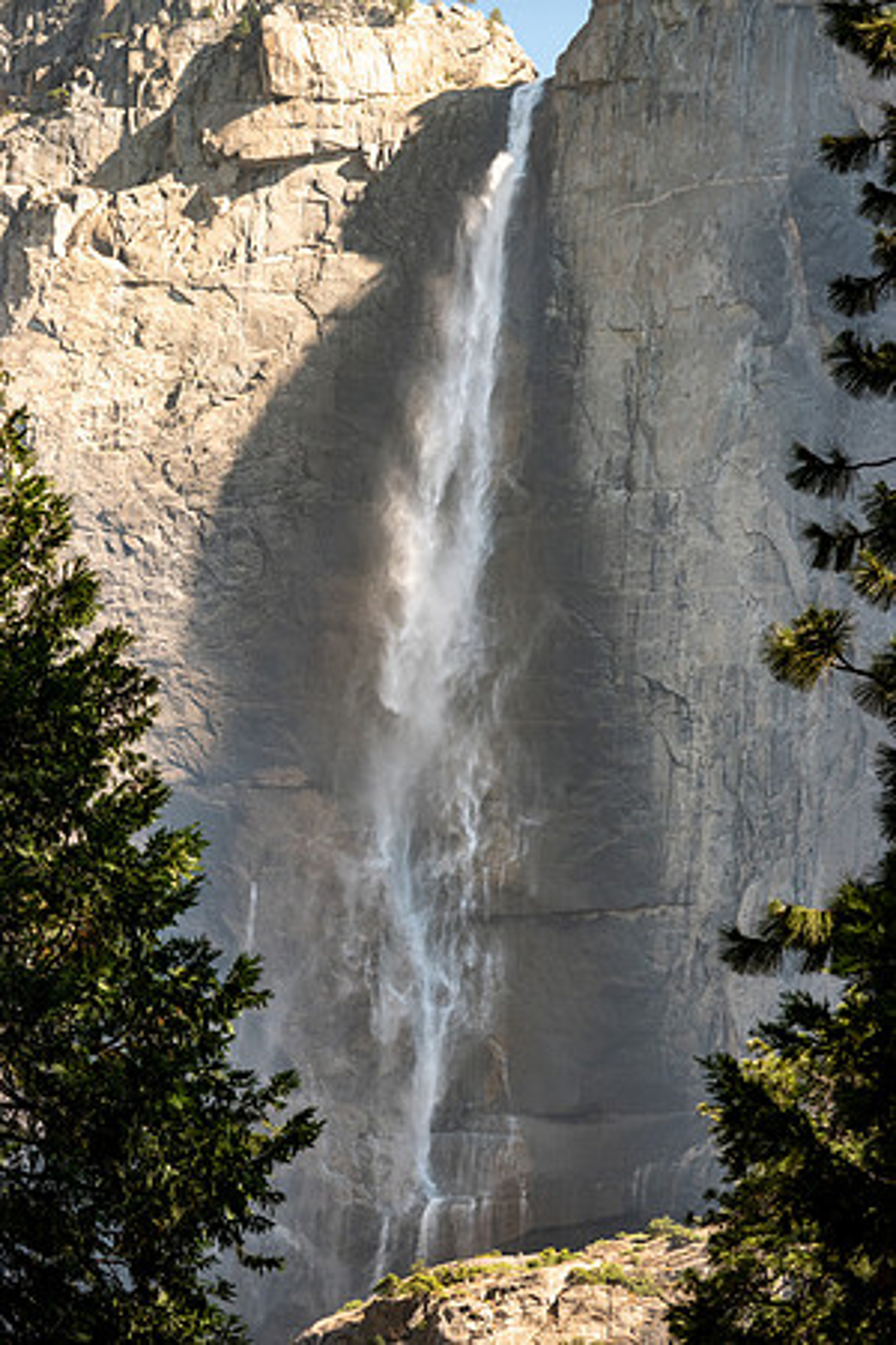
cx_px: 448
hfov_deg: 8.9
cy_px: 672
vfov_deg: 13.3
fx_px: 5749
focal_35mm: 154
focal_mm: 56.39
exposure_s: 1/500
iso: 160
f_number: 4
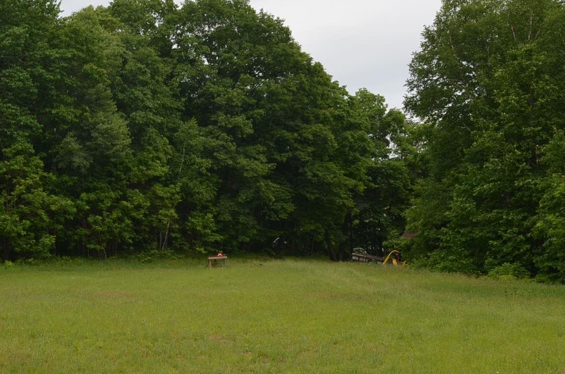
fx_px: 1002
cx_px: 158
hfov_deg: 31.1
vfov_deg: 21.1
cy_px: 212
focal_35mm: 64
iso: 200
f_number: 8
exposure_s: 1/250
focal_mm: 20
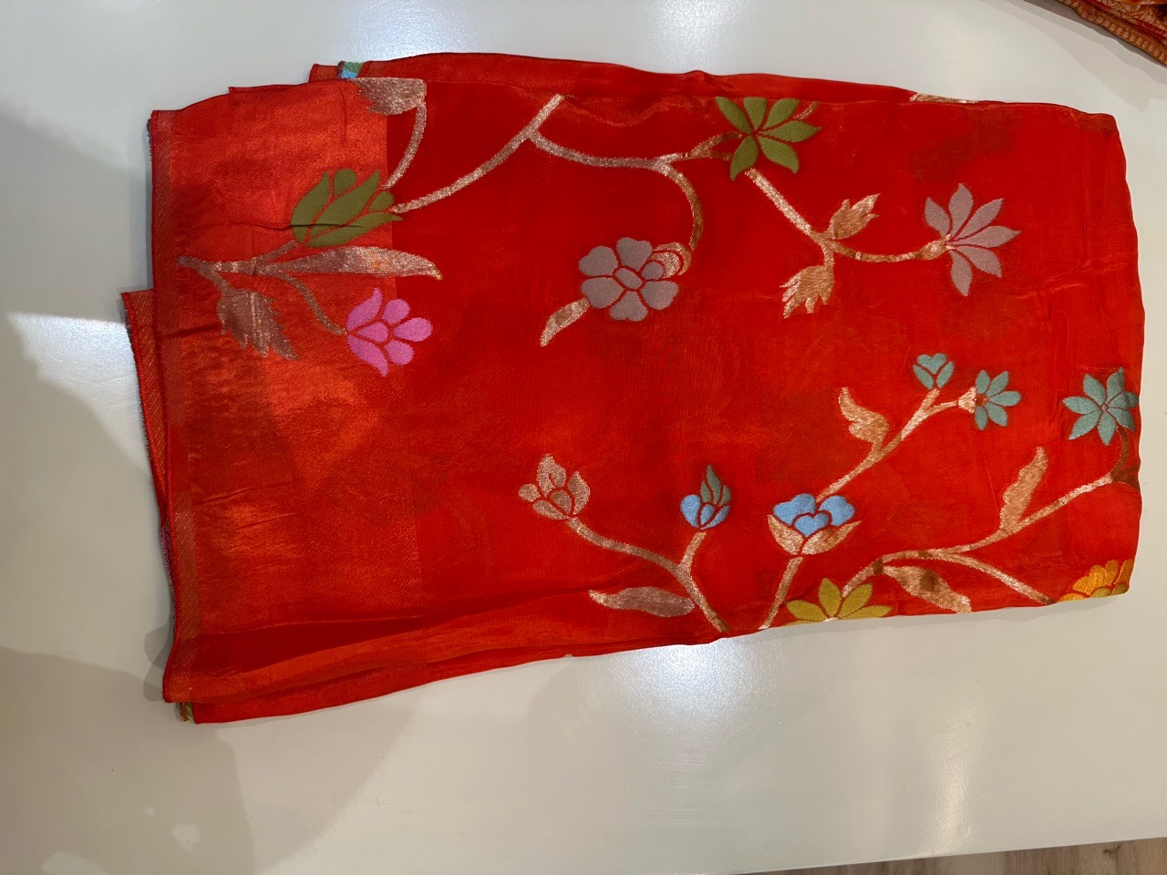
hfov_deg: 71.6
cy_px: 438
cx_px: 584
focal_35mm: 24
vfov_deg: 56.8
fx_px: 809
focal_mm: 6.86
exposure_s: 1/100
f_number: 1.78
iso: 64
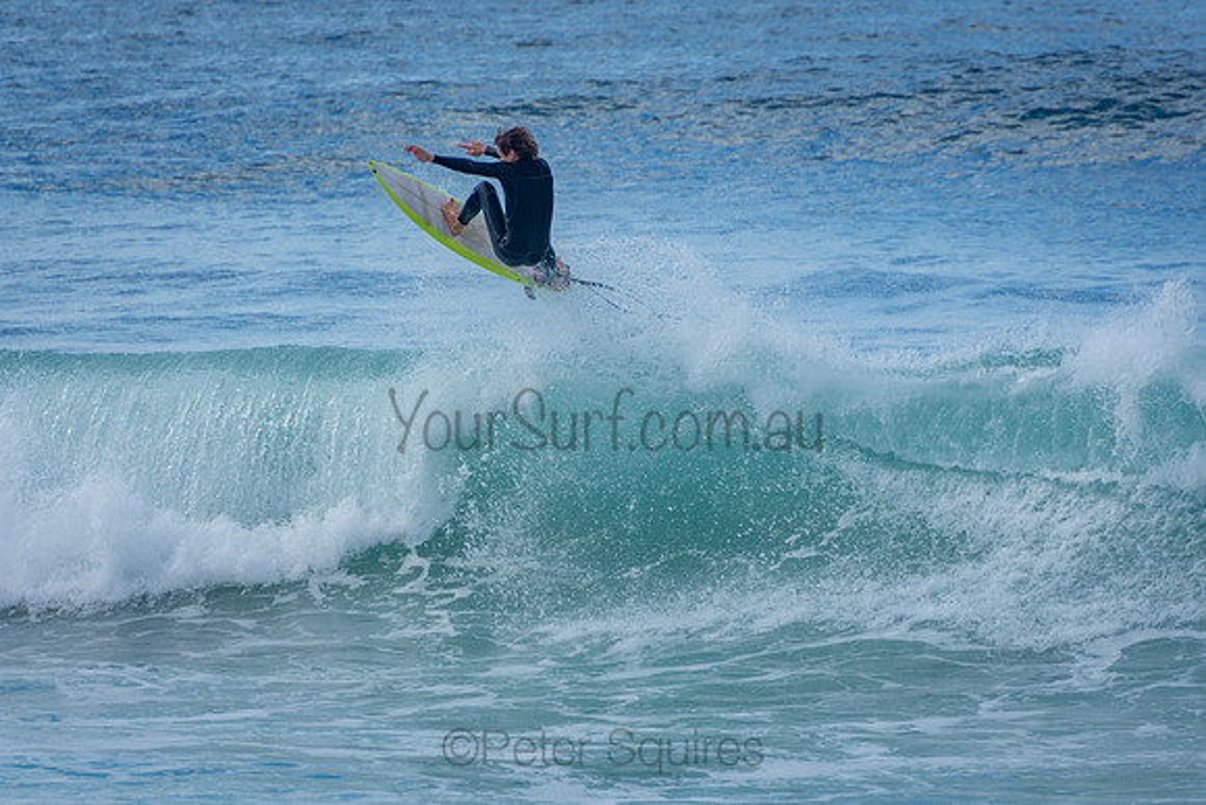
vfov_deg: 2.3
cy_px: 402
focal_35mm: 600
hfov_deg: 3.4
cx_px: 603
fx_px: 20104
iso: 140
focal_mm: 400
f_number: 5.6
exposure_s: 1/800
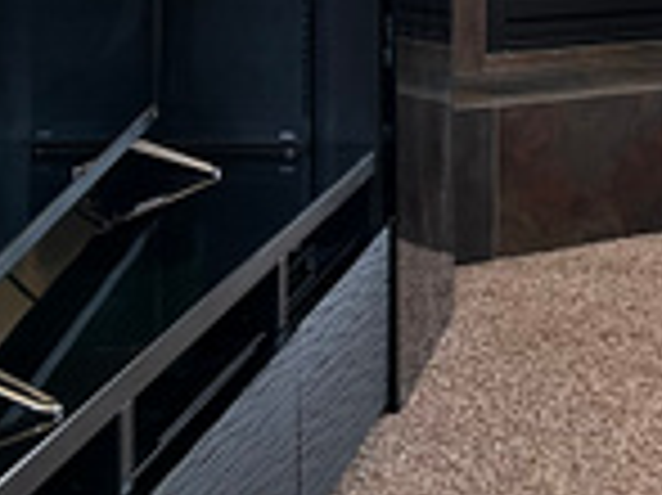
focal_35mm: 113
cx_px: 698
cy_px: 58
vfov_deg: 13.0
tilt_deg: -7.4
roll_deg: -1.4
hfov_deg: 17.0
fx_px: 2159
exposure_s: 1/60
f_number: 1.5
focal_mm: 5.7
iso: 125
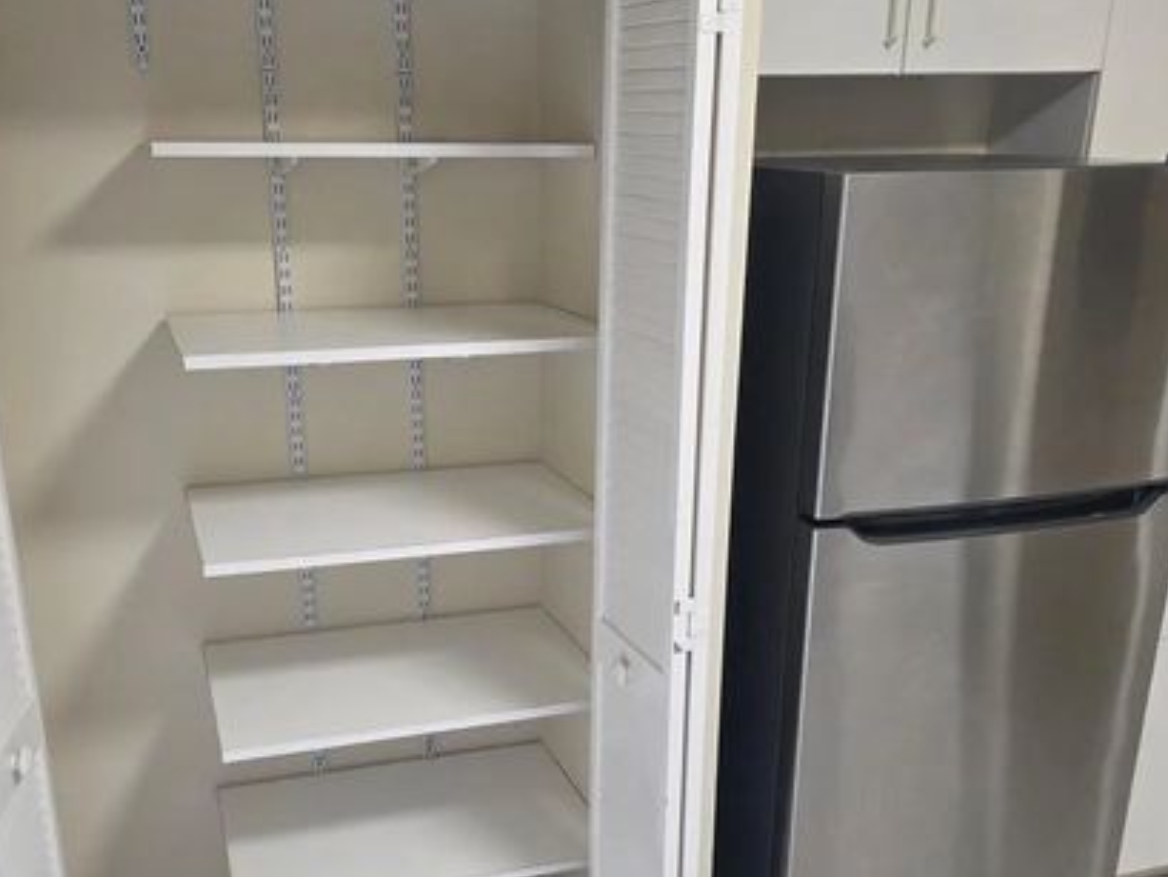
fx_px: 1215
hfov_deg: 51.3
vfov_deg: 39.5
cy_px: 537
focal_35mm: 36
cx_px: 537
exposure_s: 1/120
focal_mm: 5.4
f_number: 1.8
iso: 200
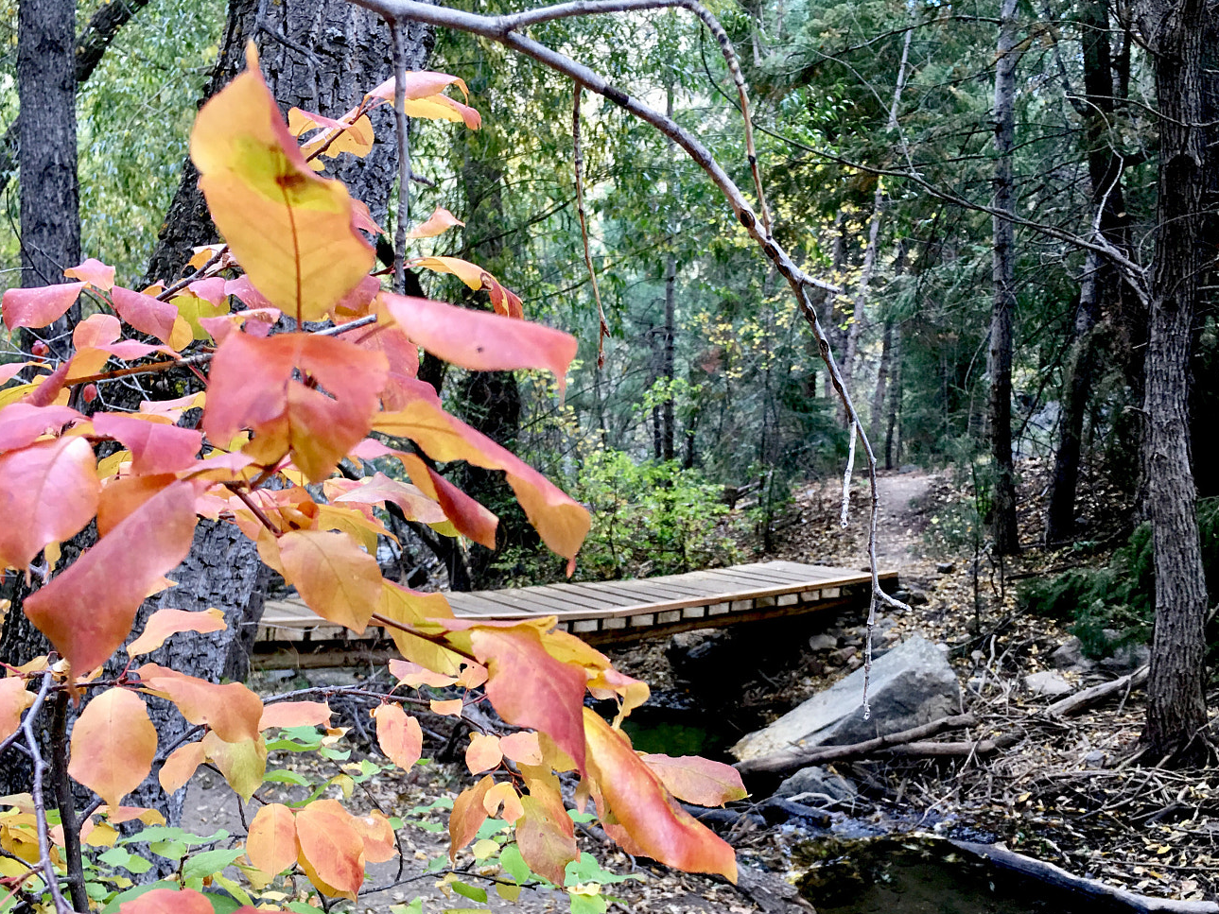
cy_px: 556
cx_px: 565
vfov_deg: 39.5
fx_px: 1268
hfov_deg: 51.3
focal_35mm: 36
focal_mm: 4.15
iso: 25
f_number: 2.2
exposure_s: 1/30
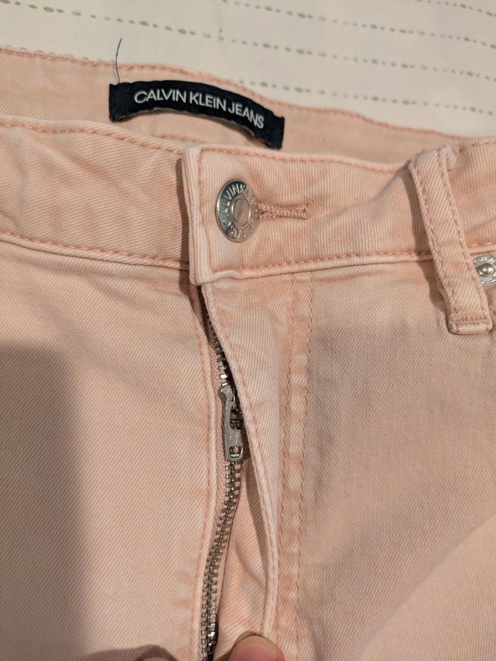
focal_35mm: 25
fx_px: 477
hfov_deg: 54.9
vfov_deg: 69.4
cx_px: 248
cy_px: 330
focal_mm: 5.43
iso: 510
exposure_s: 1/100
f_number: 1.89
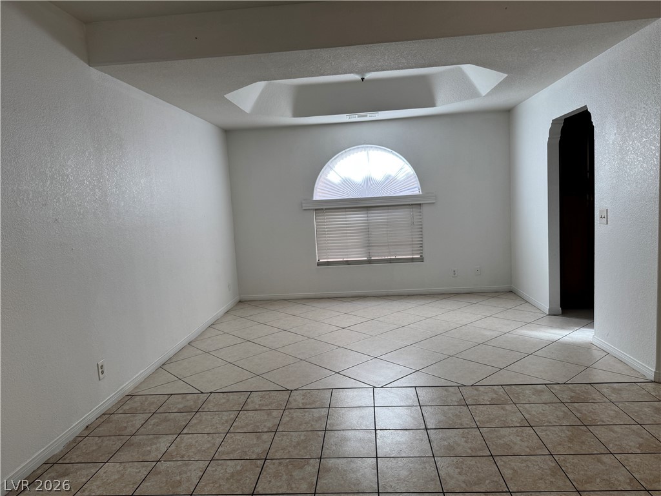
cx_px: 330
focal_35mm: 24
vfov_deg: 56.8
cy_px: 248
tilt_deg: -7.4
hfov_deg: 71.6
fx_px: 458
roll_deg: +3.6
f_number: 1.78
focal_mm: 6.76
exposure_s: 1/120
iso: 100
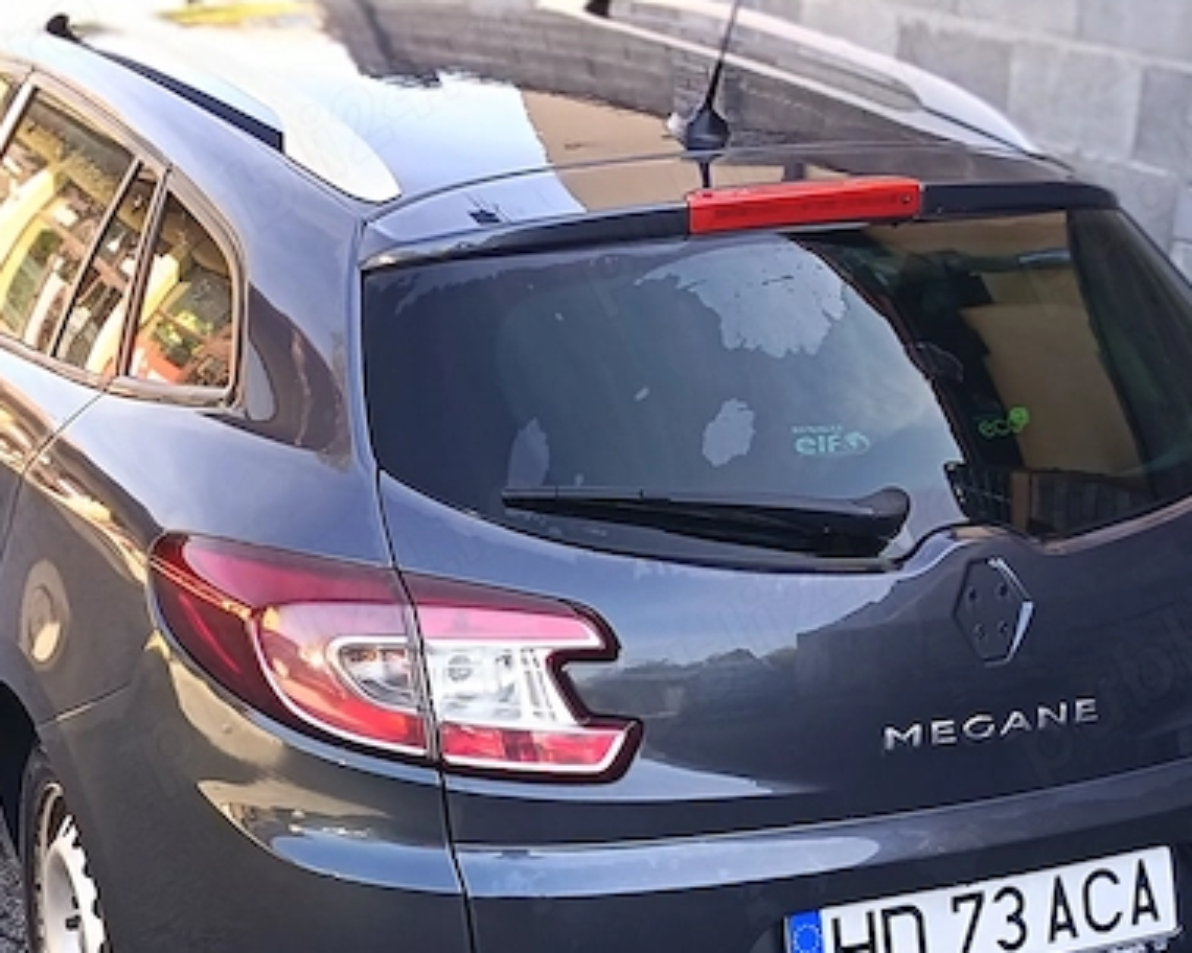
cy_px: 658
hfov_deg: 25.7
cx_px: 555
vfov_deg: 20.6
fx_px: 2611
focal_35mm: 74
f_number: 4
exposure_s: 1/100
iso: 321
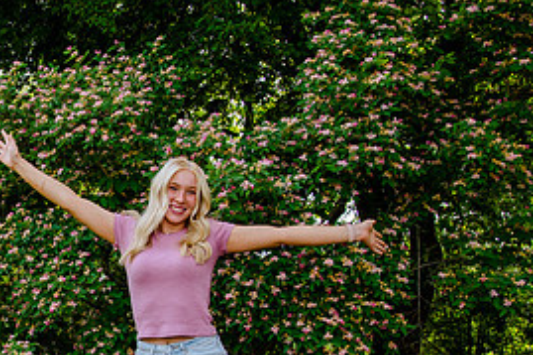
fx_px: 977
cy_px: 318
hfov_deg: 28.0
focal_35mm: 66
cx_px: -45
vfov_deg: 20.2
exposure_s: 1/200
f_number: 7.1
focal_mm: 28
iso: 640
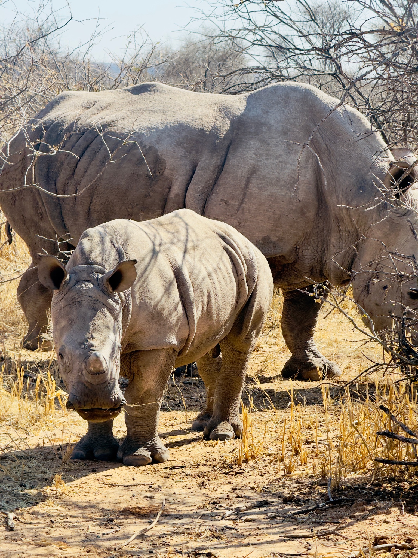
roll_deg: -0.6
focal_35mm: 120
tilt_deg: -4.8
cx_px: 209
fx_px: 1932
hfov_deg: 12.3
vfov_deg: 16.4
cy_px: 279
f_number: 2.8
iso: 50
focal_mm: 15.66
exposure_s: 1/767
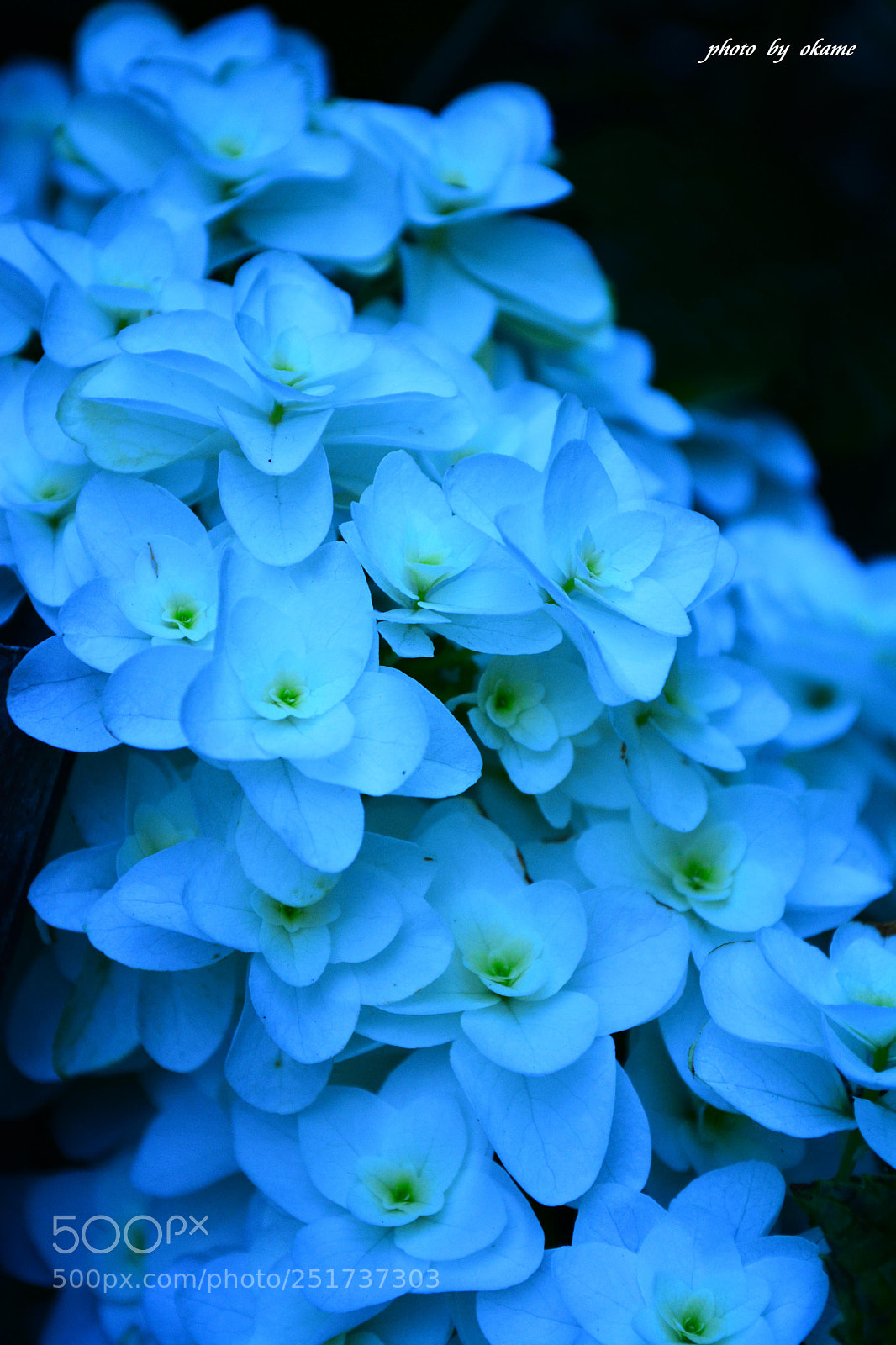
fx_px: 3081
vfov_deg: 24.6
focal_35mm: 82
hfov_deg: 16.5
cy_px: 672
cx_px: 448
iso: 800
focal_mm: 55
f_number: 5.6
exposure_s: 1/250
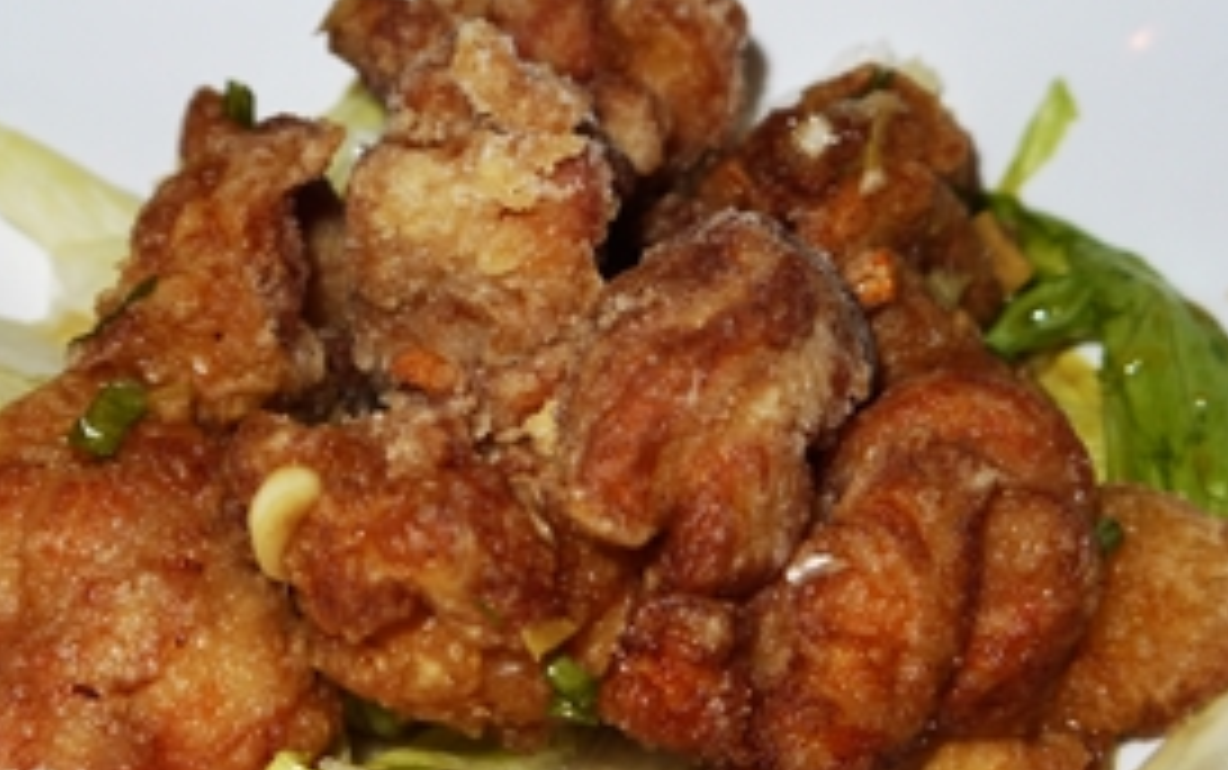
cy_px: 380
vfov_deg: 24.5
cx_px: 576
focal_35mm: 53
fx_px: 1775
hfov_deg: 38.2
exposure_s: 1/60
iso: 100
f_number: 3.5
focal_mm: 14
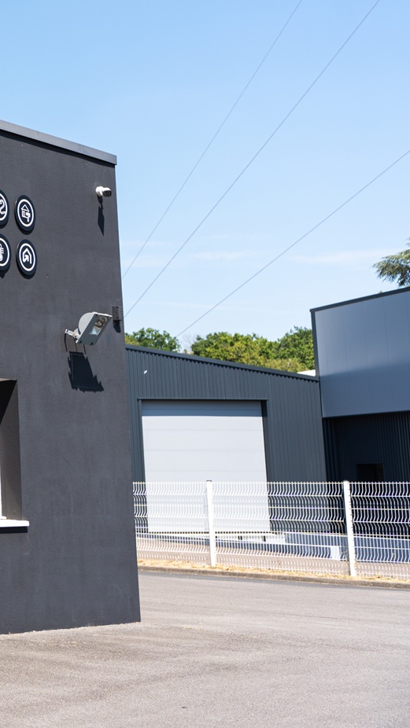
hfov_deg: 15.1
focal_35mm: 70
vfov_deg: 30.0
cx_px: -314
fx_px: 1353
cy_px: 248
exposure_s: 1/800
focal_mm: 33
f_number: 2.8
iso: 50
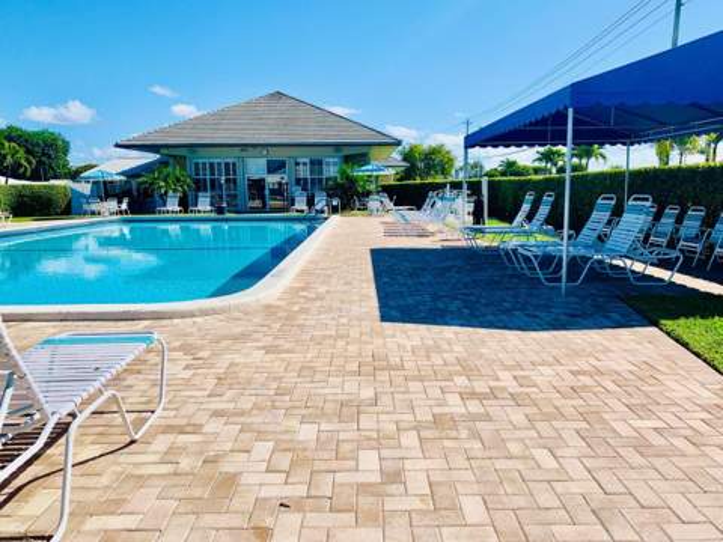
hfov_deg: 67.3
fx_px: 543
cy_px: 271
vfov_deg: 53.1
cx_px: 362
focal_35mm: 26
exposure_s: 1/3650
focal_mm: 4.25
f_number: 1.8
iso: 25
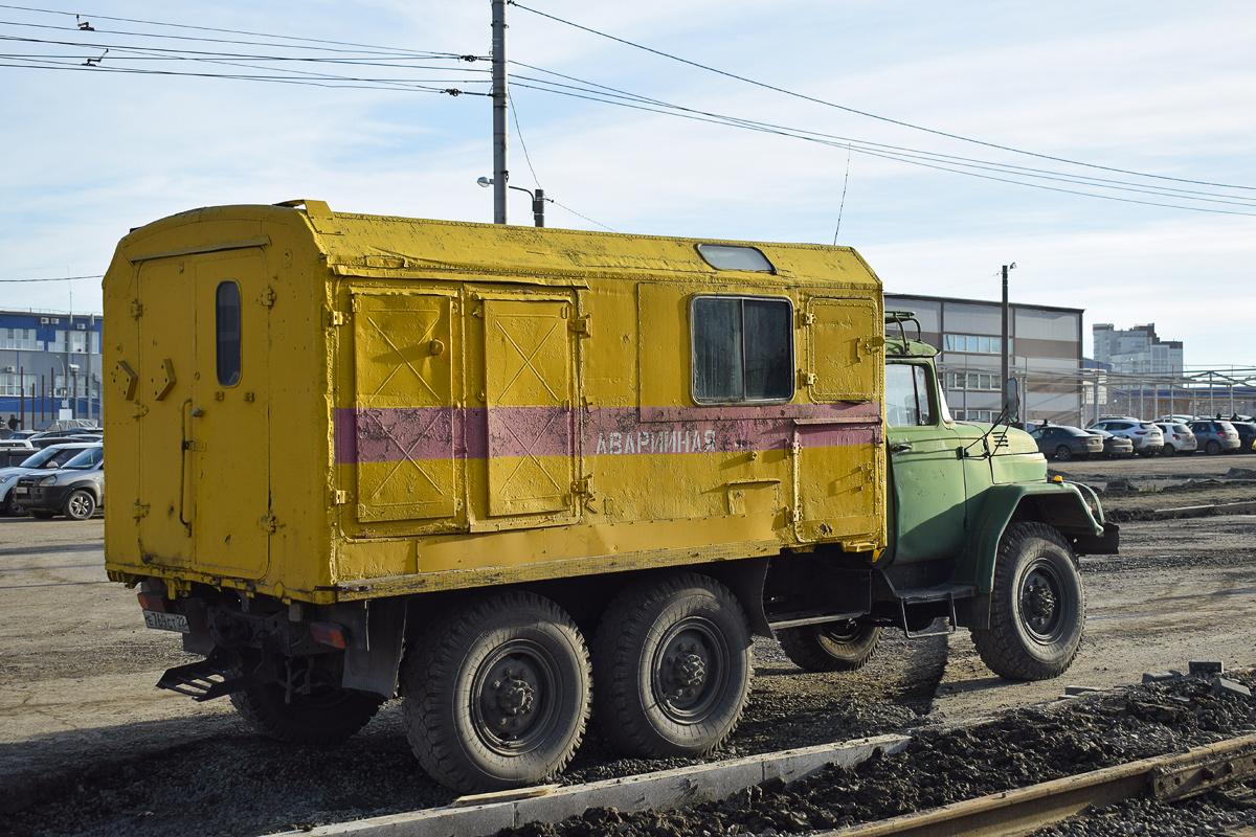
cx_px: 628
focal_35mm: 45
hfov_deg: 43.6
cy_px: 418
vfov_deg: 29.9
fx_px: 1570
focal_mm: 30
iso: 100
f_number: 5.6
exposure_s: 1/320
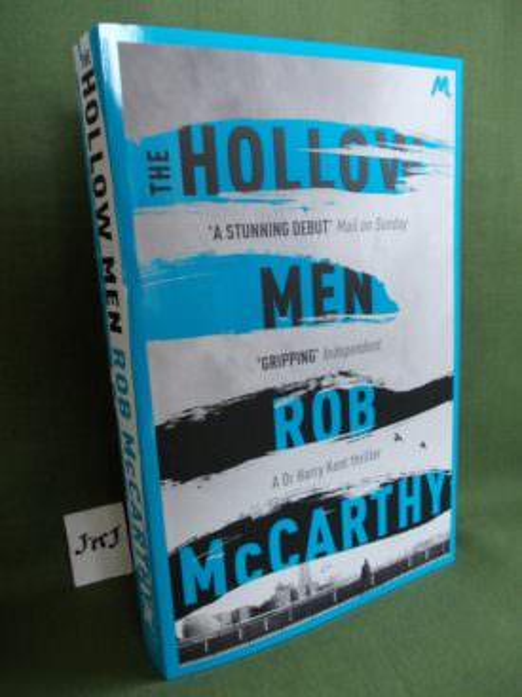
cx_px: 261
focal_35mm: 28
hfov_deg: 49.7
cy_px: 348
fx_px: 563
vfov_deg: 63.5
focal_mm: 4
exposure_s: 1/25
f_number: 2.7
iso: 80
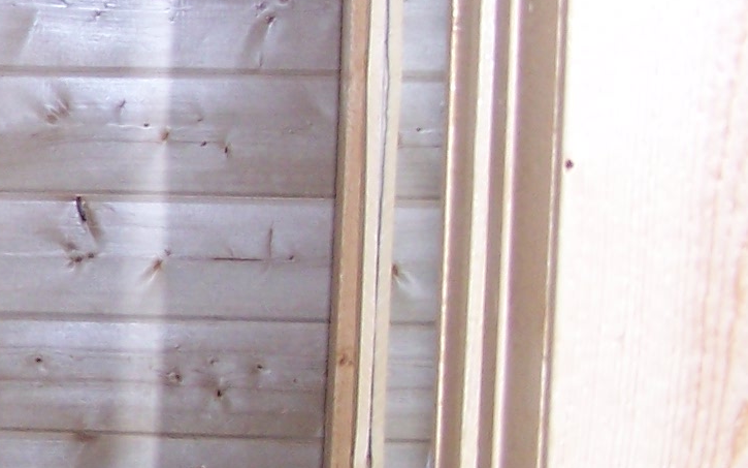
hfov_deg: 15.2
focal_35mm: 128
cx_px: -360
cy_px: 241
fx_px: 2609
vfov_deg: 10.2
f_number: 2.8
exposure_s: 1/60
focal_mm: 6.3
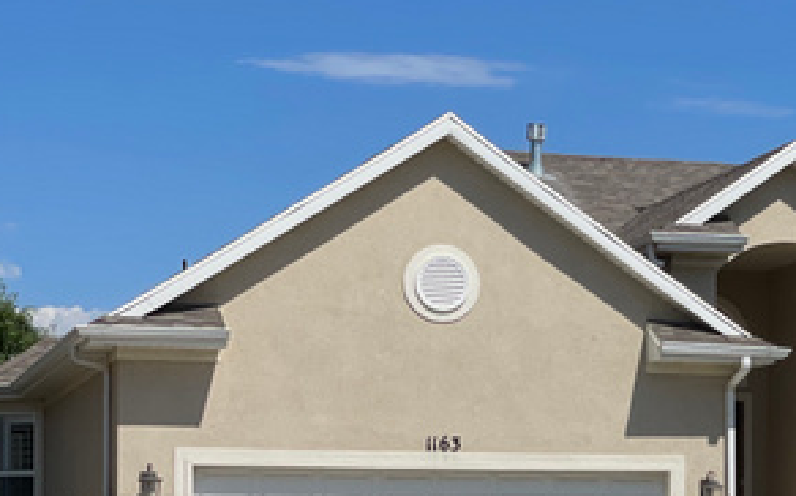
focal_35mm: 121
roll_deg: +0.4
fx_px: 2623
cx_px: 810
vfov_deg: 10.7
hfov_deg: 16.9
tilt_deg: +1.9
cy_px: 507
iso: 25
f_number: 2
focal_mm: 6
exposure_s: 1/6849
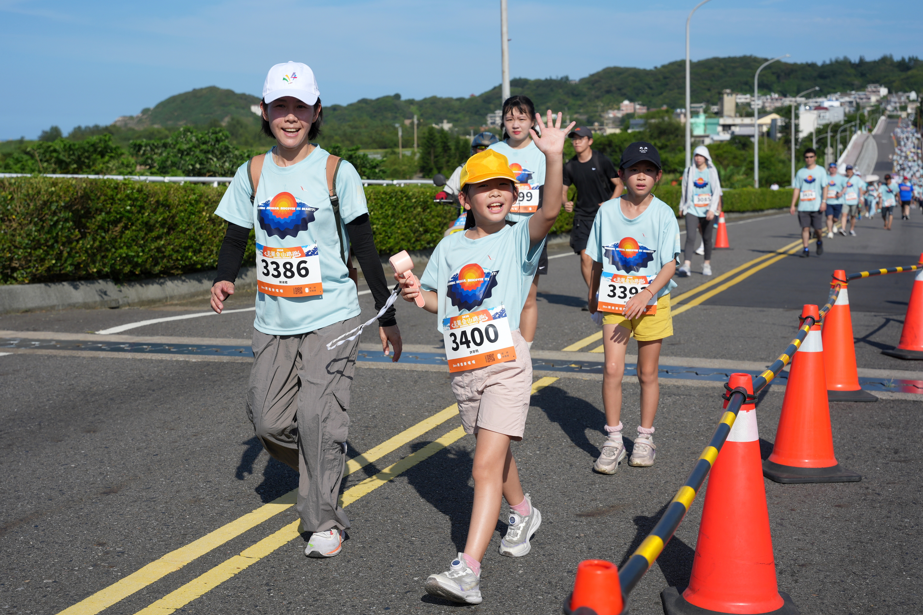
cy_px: 309
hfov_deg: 37.2
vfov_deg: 25.3
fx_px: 1370
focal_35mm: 53
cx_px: 437
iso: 125
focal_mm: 47.4
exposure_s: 1/1600
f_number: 5.6
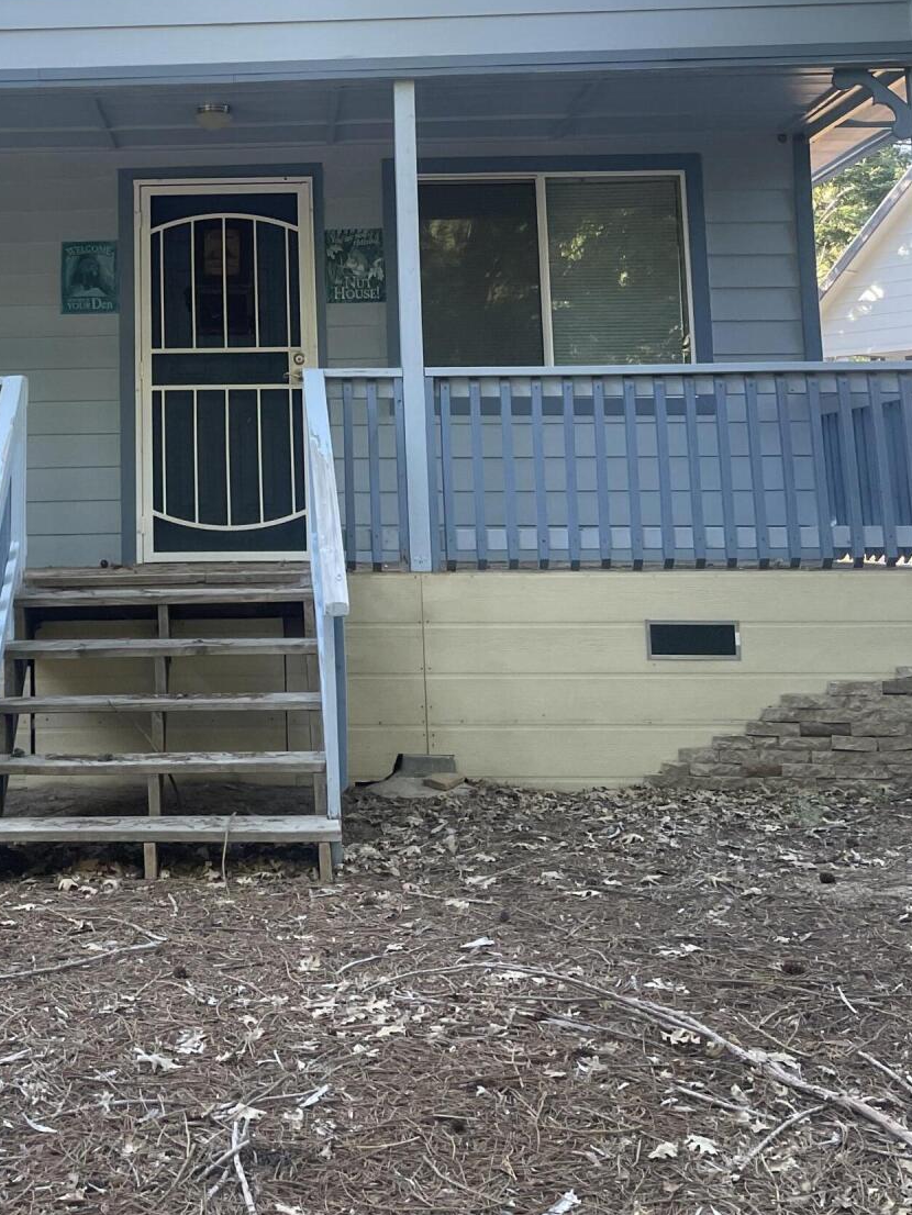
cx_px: 166
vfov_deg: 38.9
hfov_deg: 30.1
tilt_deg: +11.8
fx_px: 1650
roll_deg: -0.8
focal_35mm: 47
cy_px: 242
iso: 100
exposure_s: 1/121
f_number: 1.6
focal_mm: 4.2
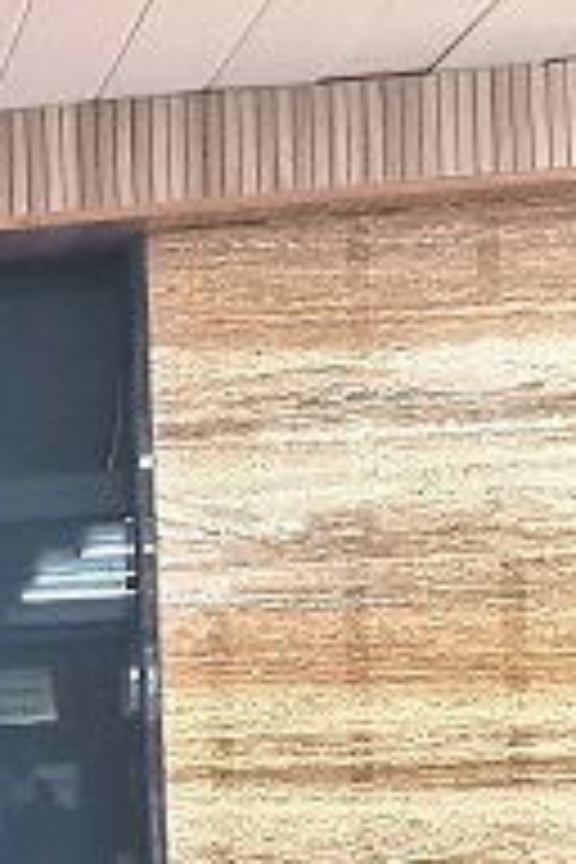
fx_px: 3120
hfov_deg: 9.3
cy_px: 864
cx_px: -878
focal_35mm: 130
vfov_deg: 15.5
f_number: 1.8
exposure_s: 1/100
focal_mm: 5.5
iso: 200
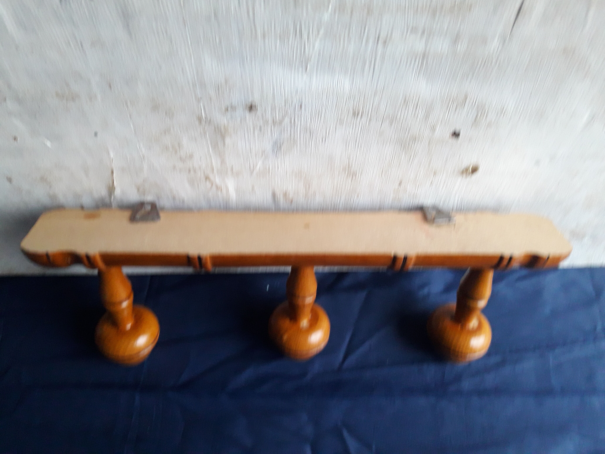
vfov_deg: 49.7
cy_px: 227
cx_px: 302
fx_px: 489
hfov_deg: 63.4
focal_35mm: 28
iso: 250
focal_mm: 3.7
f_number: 1.9
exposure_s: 1/17
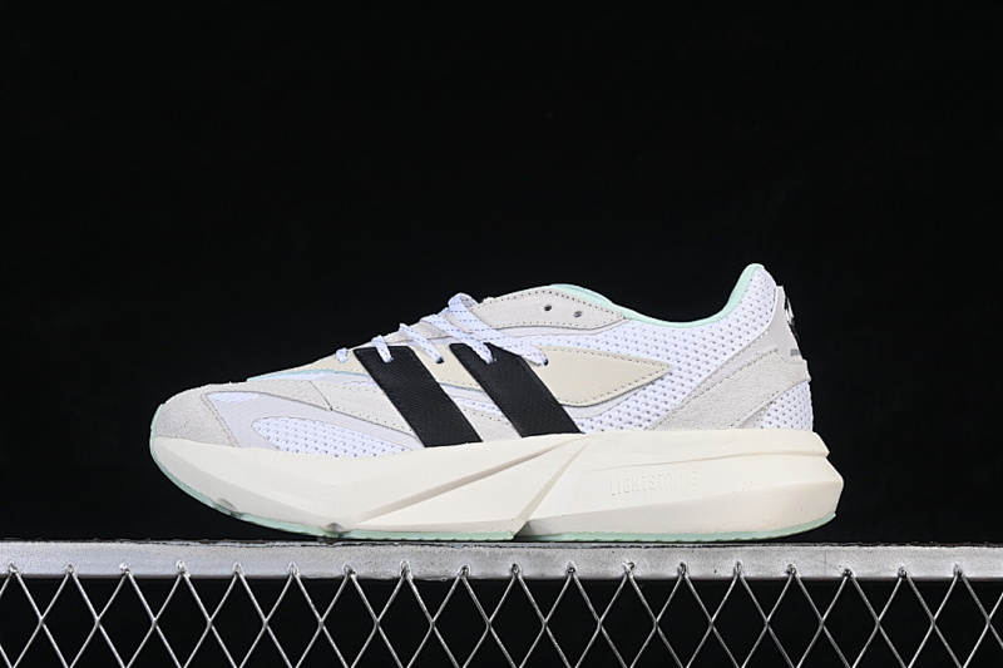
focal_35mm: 75
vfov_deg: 18.2
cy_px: 334
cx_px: 502
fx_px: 2089
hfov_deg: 27.0
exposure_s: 1/80
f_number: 8
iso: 160
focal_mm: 50
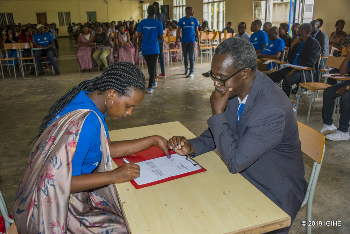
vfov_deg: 38.8
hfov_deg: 55.7
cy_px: 117
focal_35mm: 34
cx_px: 175
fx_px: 332
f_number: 5
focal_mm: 34
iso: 640
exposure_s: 1/125
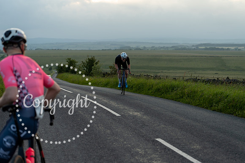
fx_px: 476
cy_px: 82
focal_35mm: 70
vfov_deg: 19.5
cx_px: 122
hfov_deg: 28.8
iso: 400
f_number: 3.2
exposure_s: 1/1250
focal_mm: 70
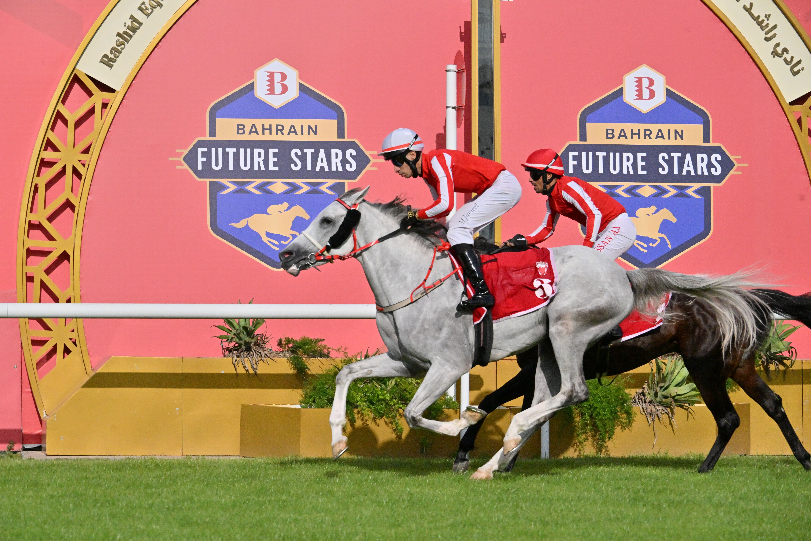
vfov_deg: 11.9
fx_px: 2590
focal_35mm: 115
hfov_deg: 17.8
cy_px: 270
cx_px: 406
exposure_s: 1/32000
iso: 2500
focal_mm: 115
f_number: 9
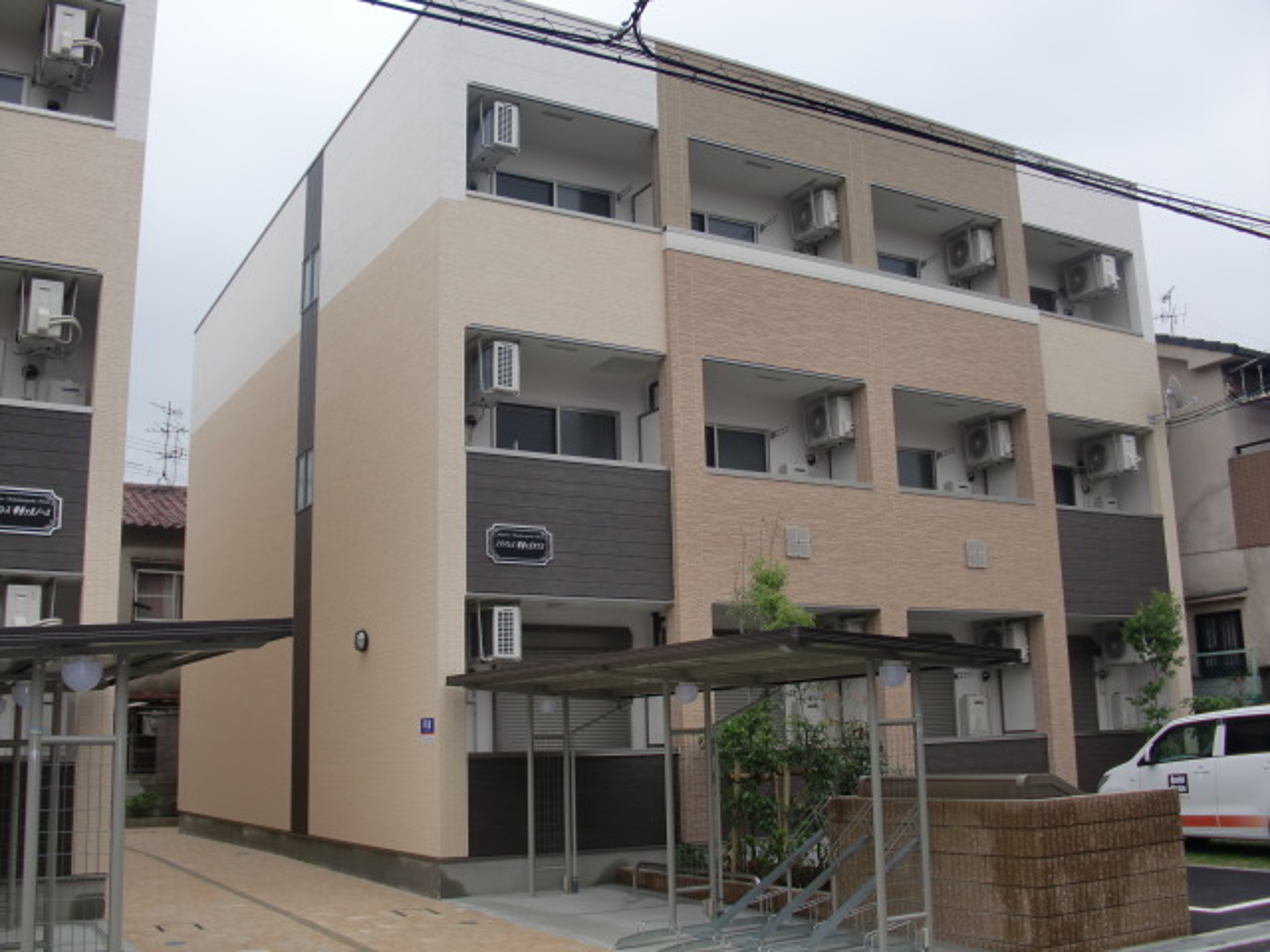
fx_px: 1321
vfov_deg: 39.7
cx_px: 635
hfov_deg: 51.4
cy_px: 476
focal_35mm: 36
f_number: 2.8
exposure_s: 1/500
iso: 64
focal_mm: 6.3
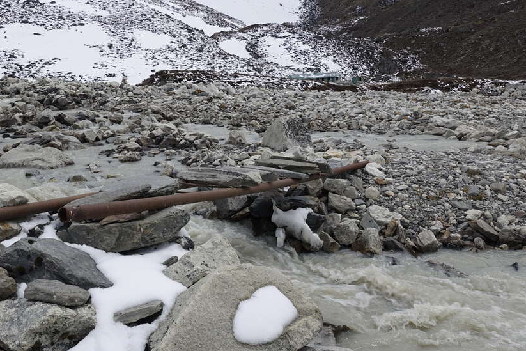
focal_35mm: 35
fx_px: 511
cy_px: 155
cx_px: 196
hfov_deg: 53.8
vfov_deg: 37.8
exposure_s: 1/160
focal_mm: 8.8
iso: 125
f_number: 5.6
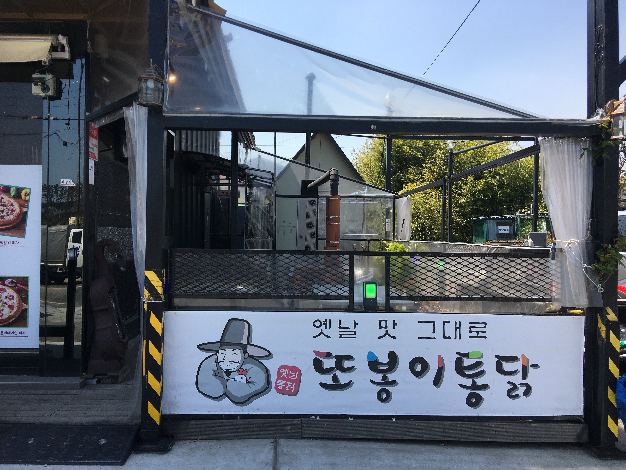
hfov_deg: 61.7
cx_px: 313
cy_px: 235
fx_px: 524
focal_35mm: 29
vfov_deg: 48.2
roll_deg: -1.1
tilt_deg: +2.4
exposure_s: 1/1241
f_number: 2.2
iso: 25
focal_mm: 4.15
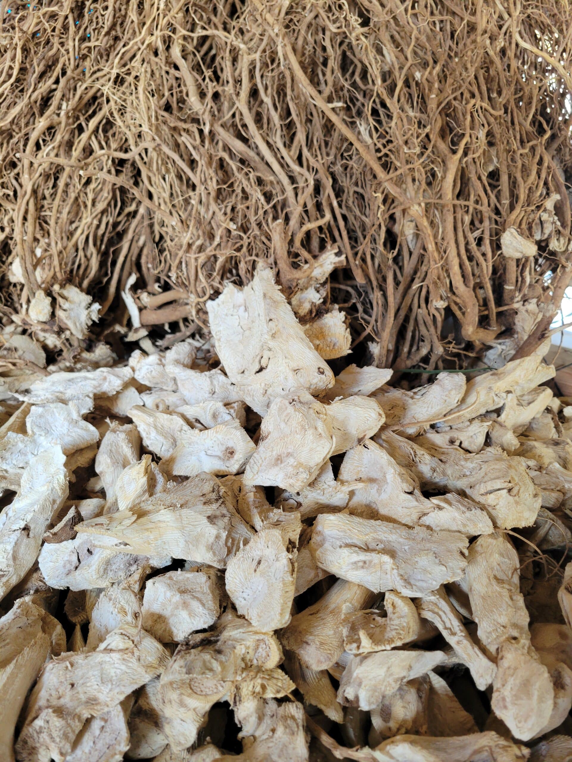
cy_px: 381
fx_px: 573
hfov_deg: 53.1
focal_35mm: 26
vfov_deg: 67.3
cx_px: 286
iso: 160
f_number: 1.8
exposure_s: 1/40
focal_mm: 5.4
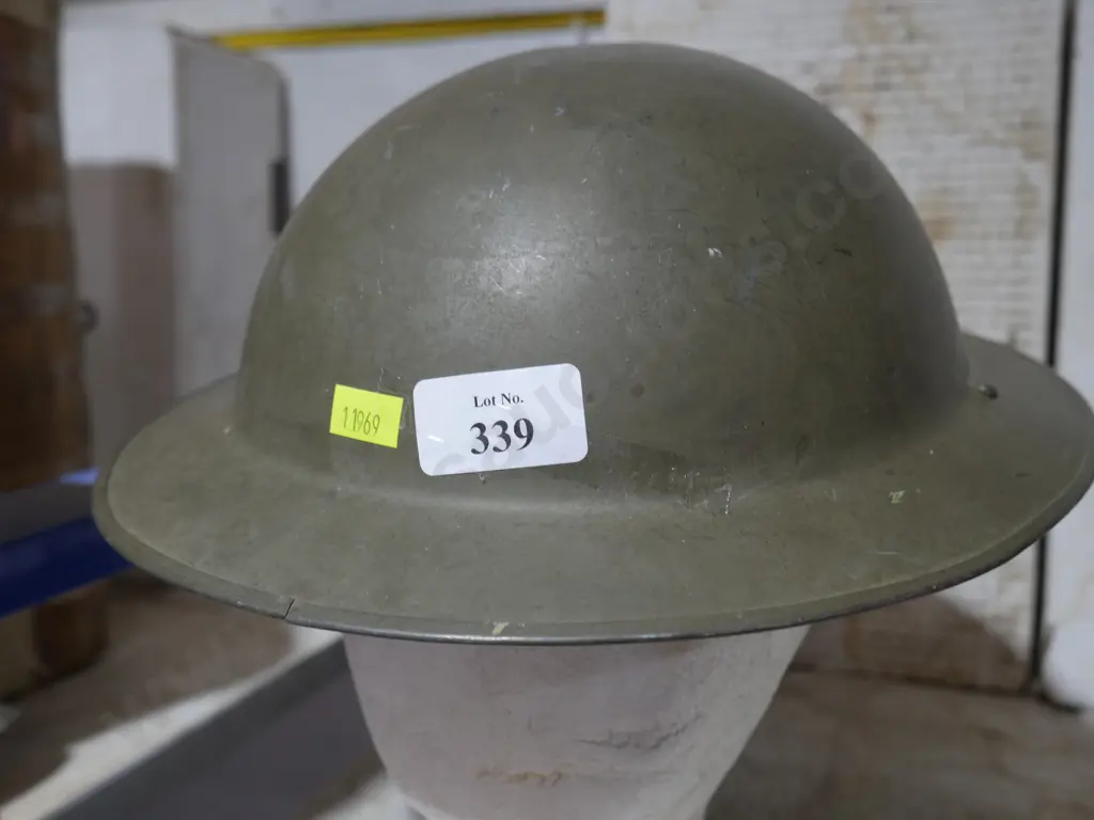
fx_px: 1138
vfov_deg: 39.7
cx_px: 547
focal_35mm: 36
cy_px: 410
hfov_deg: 51.4
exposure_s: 1/60
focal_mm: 18
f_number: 4
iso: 400
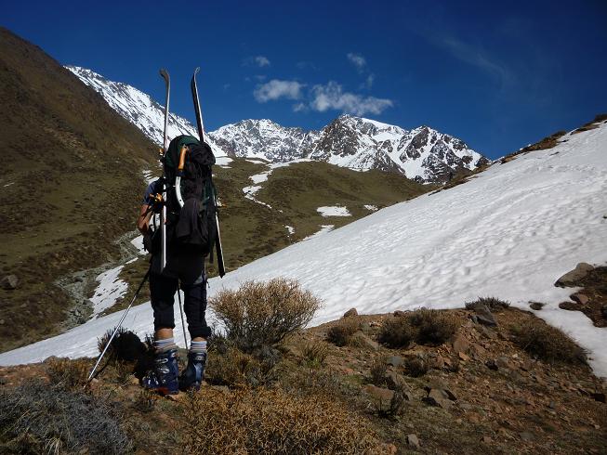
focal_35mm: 29
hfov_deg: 61.7
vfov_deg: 48.2
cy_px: 228
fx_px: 509
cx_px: 304
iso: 80
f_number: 6.3
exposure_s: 1/800
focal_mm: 5.2
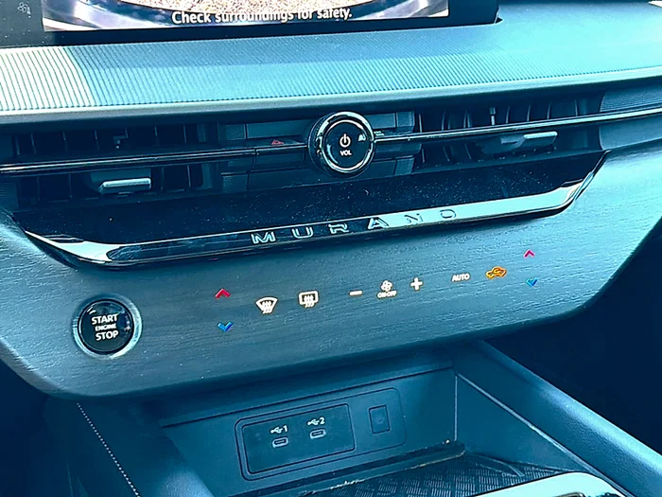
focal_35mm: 37
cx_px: 331
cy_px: 248
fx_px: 708
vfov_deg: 38.7
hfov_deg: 50.1
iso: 160
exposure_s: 1/66
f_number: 1.78
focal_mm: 6.76
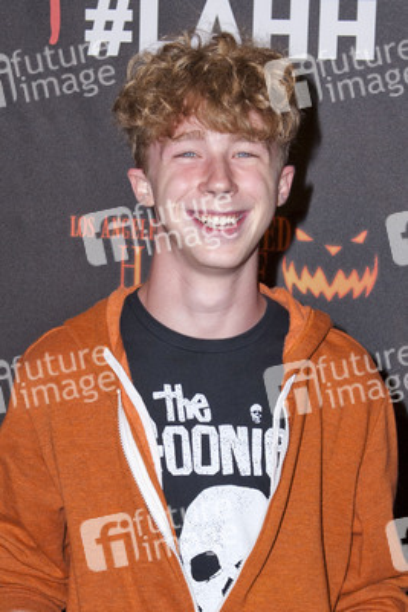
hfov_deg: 35.1
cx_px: 204
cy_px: 306
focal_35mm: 38
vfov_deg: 50.7
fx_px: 645
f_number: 4.5
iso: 400
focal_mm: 38
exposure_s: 1/400
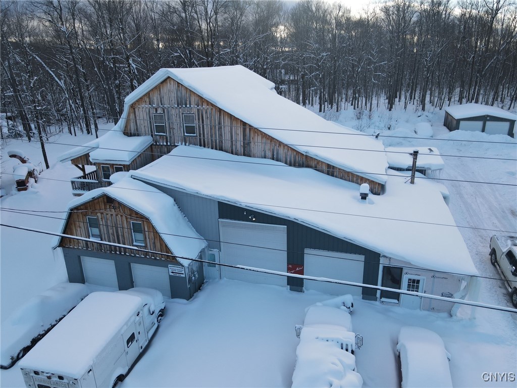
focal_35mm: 24
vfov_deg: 56.8
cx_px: 258
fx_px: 358
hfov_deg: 71.6
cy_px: 194
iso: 100
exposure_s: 1/250
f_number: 2.8
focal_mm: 4.5
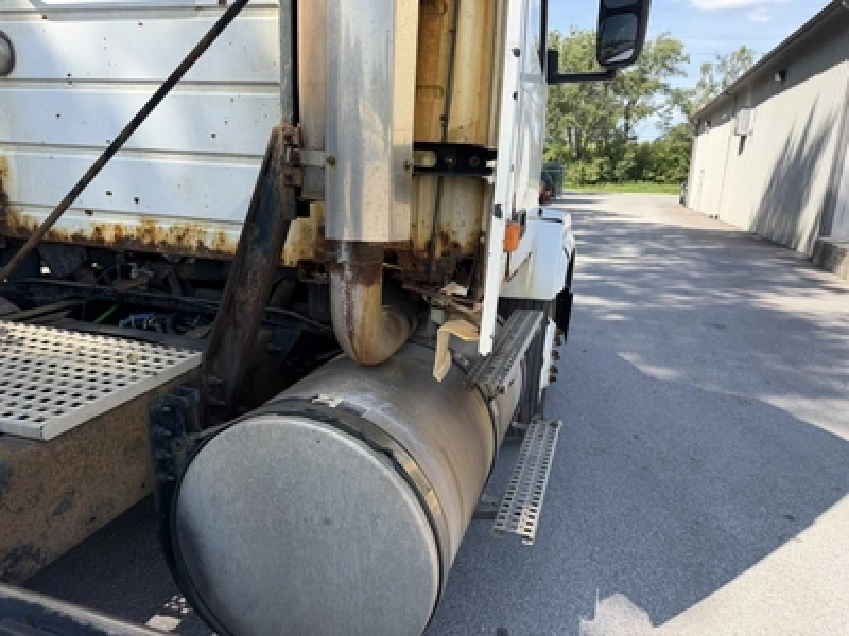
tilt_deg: -17.0
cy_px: 318
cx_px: 424
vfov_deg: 56.8
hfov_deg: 71.6
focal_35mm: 24
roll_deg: -3.6
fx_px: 589
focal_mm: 6.76
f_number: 1.78
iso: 80
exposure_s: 1/1493
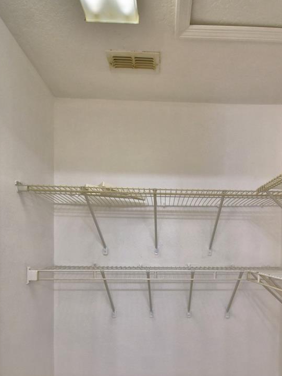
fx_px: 261
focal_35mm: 24
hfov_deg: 56.2
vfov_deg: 69.4
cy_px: 253
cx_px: 176
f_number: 4.5
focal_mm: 10
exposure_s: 1/100
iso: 400
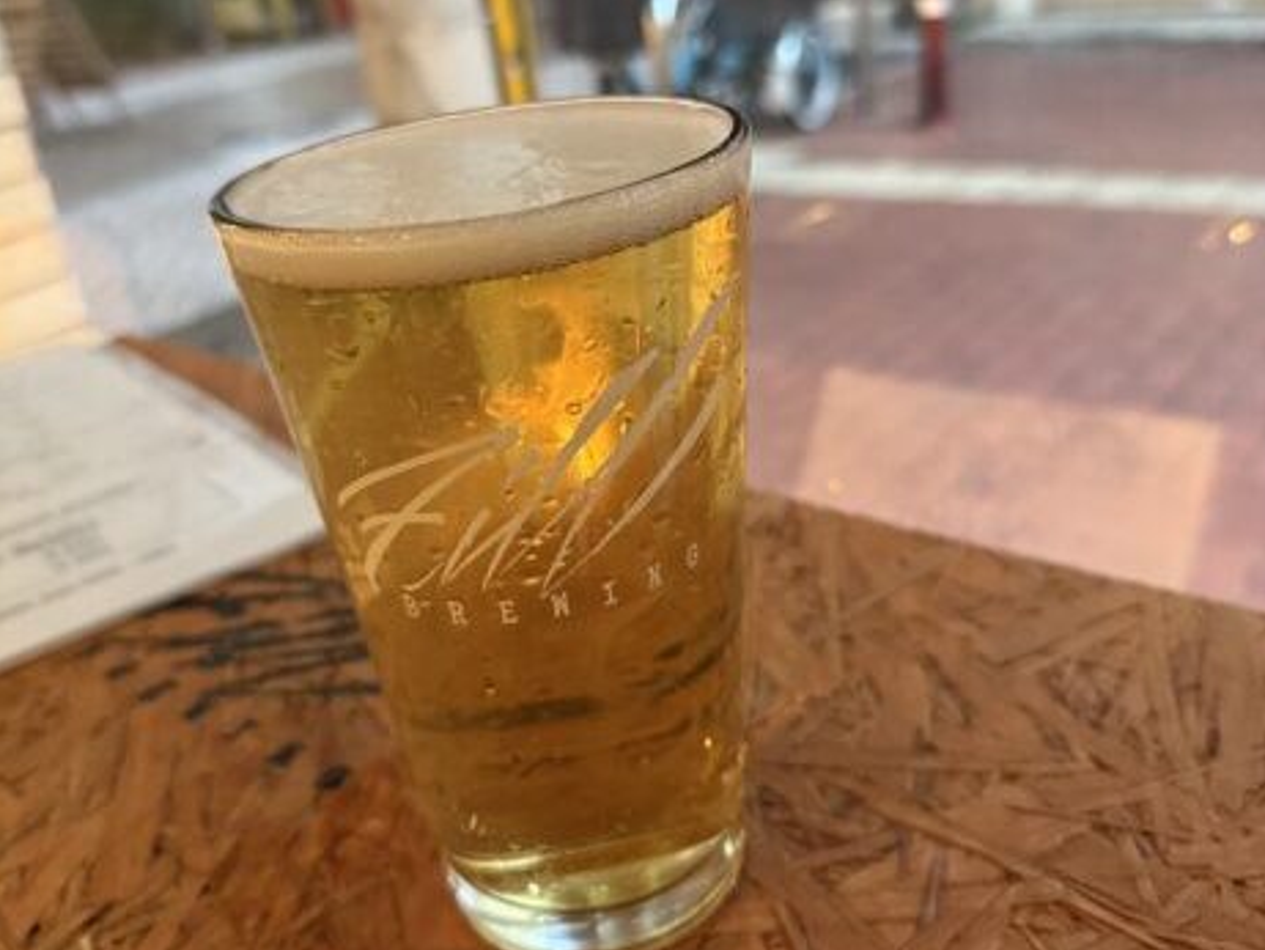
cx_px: 609
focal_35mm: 25
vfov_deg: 54.9
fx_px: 914
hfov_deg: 69.4
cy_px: 489
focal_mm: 6.76
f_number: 1.78
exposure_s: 1/60
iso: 800
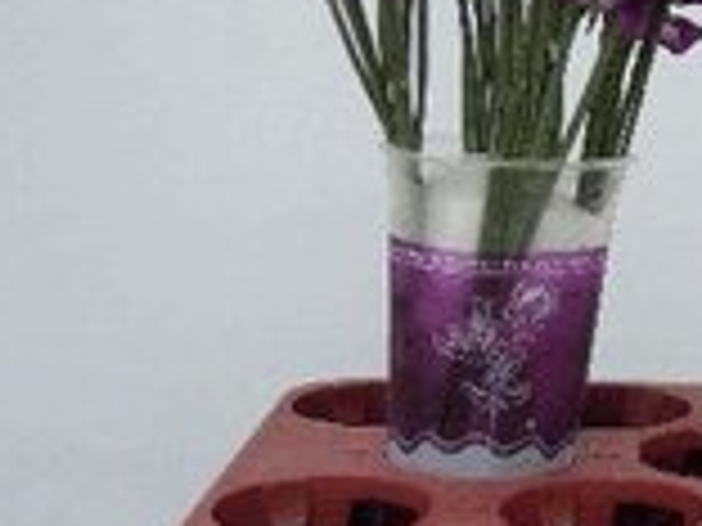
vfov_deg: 18.5
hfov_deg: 23.0
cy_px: -40
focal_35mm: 77
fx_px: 1562
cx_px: 873
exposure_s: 1/60
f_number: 3.5
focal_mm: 5.4
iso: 125
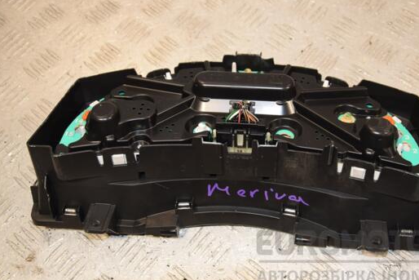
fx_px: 570
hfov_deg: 40.2
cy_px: 134
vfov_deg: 27.5
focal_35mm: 49
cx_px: 241
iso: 450
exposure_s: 1/125
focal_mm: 28
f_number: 5.6
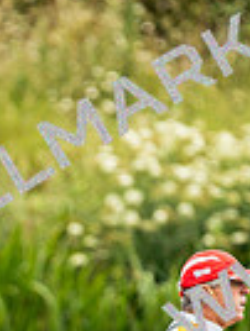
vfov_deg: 0.8
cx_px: -17
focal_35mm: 2490
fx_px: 23901
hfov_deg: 0.6
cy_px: 382
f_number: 6.3
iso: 800
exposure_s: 1/2000
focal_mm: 600
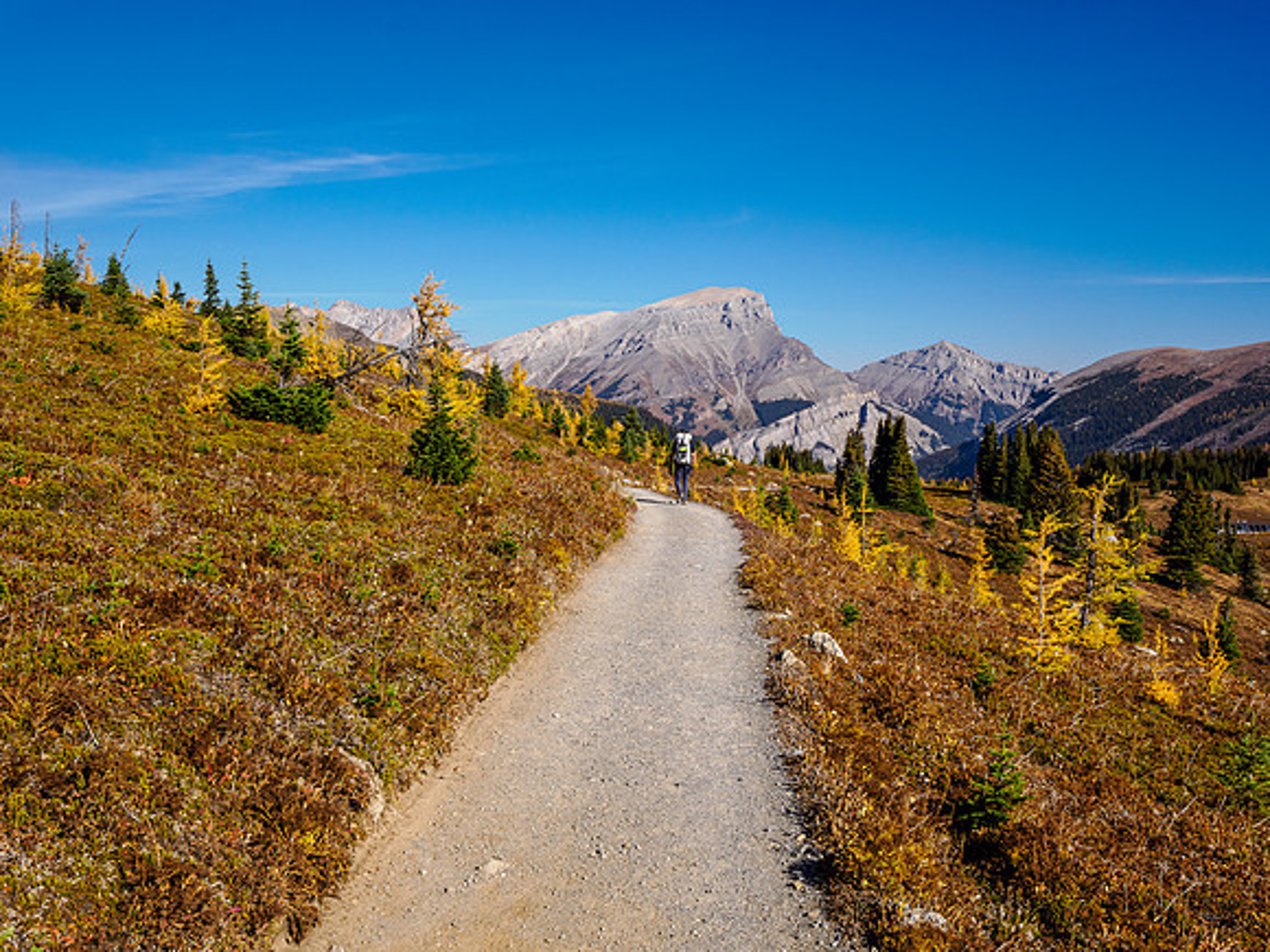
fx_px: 1321
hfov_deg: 51.4
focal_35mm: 36
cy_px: 476
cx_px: 635
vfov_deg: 39.7
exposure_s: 1/500
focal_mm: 18
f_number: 8
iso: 200
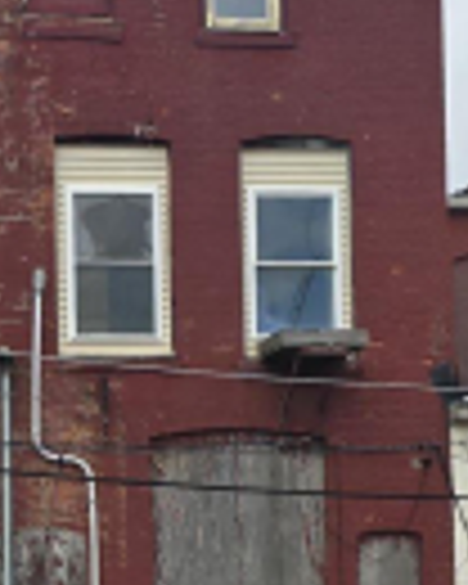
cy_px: 461
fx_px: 1991
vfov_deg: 16.6
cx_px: -40
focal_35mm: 115
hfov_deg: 13.2
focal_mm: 6.3
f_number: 1.7
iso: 12
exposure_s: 1/978
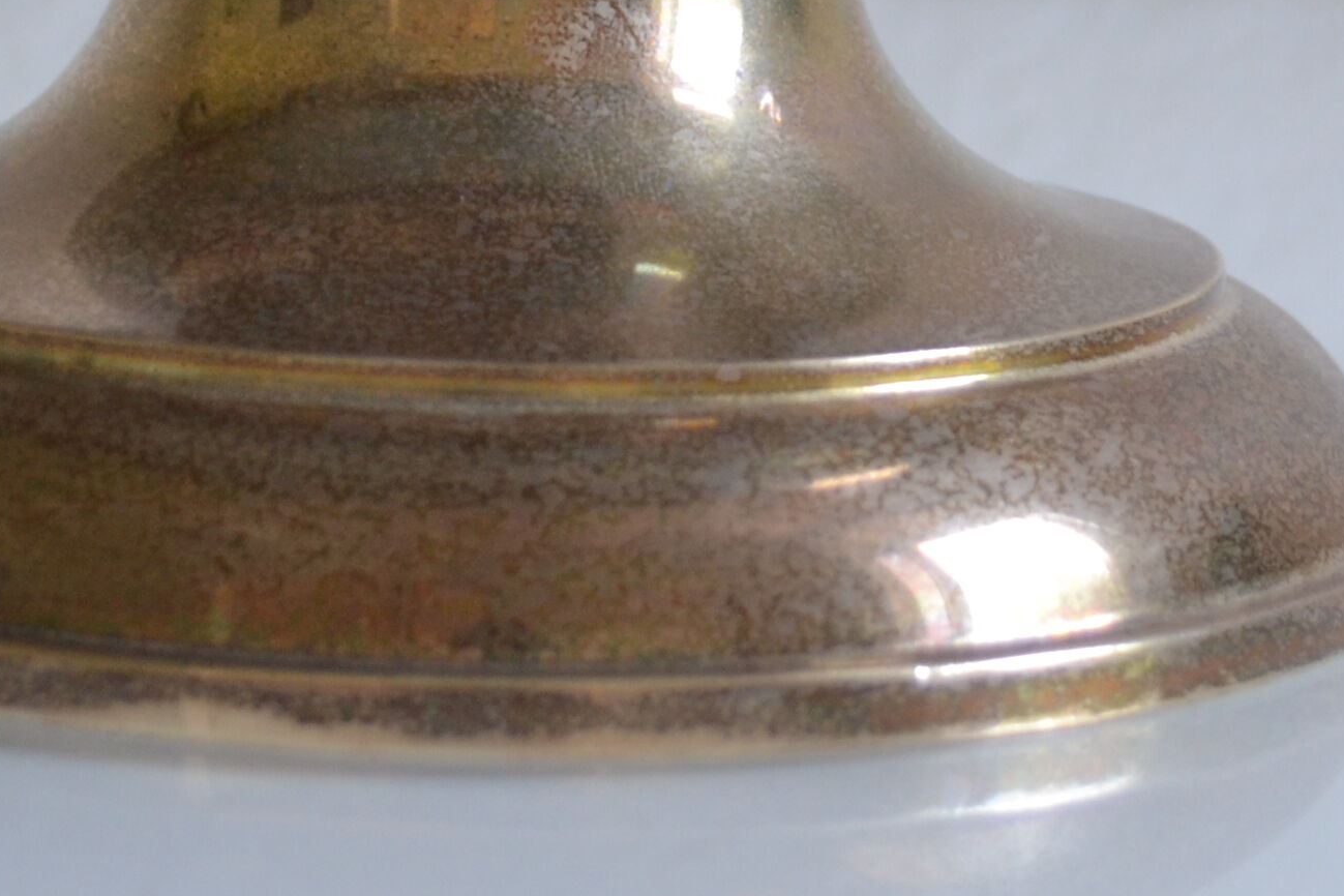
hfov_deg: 13.8
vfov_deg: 8.9
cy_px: -569
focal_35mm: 149
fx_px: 5562
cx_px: 638
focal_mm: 28
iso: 400
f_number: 4.5
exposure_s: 1/80
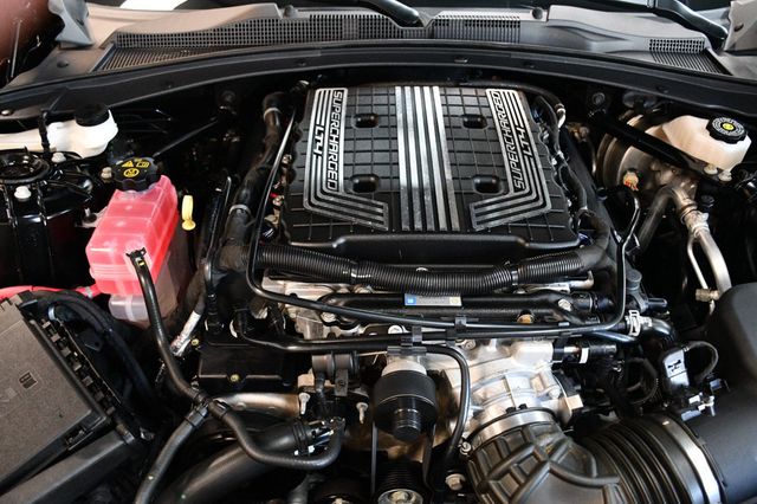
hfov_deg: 57.2
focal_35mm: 33
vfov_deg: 39.9
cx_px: 378
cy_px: 252
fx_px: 694
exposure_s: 1/60
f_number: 3.5
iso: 3600
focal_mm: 22
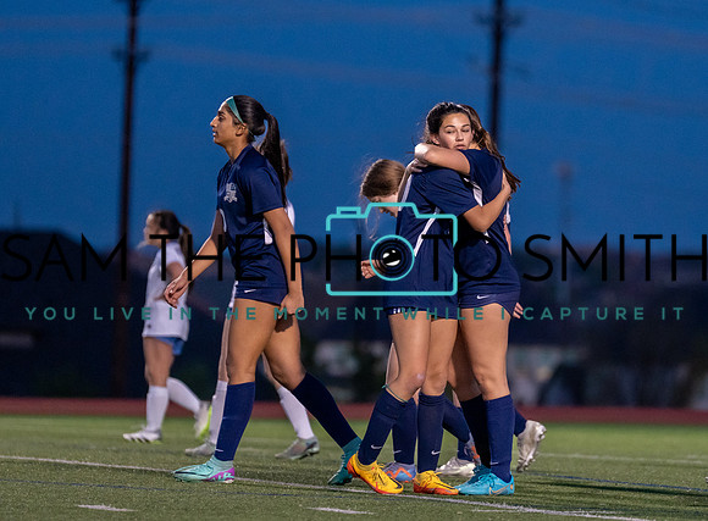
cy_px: 185
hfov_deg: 6.1
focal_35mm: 329
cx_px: 459
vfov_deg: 4.5
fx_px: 6695
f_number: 2.8
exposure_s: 1/1000
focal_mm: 200
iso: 3200
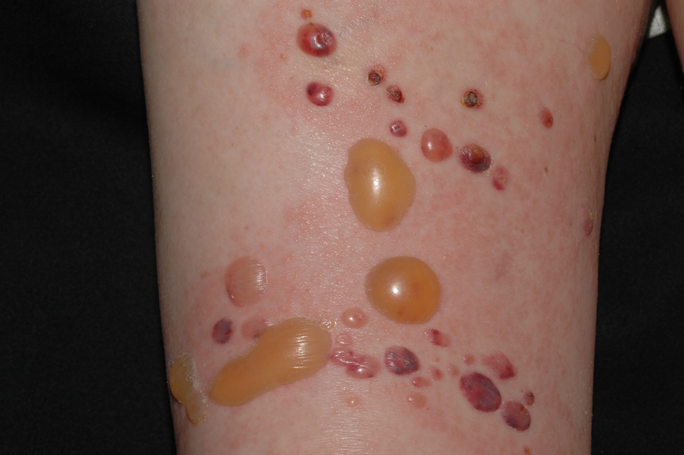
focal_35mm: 90
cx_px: 342
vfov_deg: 15.2
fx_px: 1708
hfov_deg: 22.6
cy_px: 228
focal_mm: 60
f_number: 20
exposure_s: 1/60
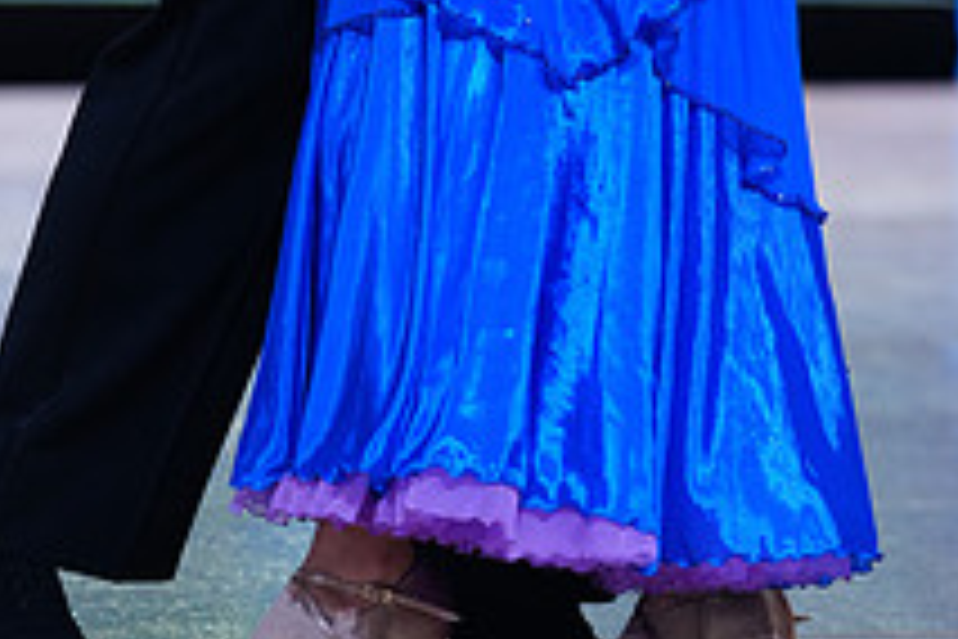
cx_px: 645
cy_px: -356
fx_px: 9712
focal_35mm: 365
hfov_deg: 5.6
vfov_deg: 3.7
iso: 640
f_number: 2.8
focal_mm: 134
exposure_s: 1/500
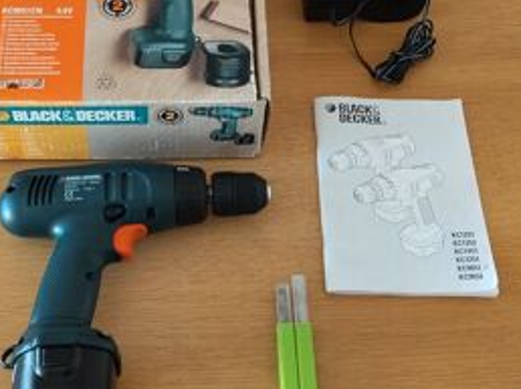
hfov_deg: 35.5
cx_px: 222
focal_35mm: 54
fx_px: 812
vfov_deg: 27.0
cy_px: 167
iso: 160
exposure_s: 1/33.3
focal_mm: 4.22
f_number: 1.8
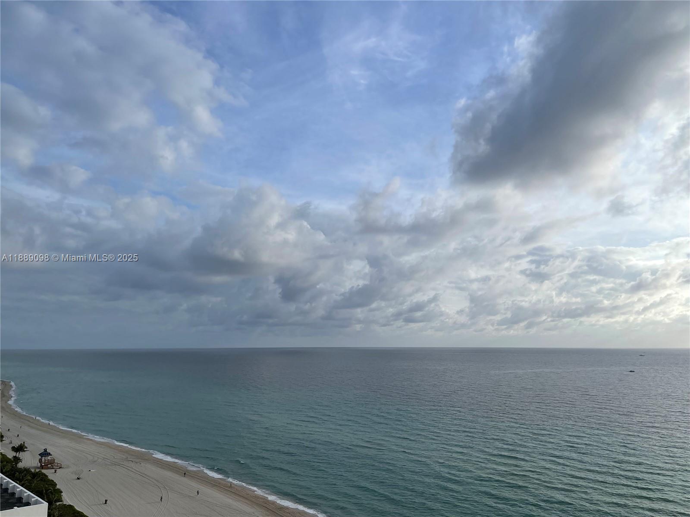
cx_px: 345
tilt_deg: +9.1
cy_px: 258
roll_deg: +0.5
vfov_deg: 54.9
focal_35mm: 25
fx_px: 498
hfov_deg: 69.4
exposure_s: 1/4902
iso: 32
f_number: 1.6
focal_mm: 5.1
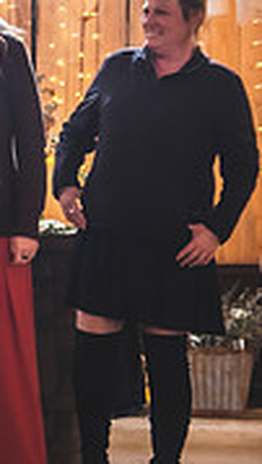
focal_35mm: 163
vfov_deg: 13.1
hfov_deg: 6.8
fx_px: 2008
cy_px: 105
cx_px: -485
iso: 500
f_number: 2.8
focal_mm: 48
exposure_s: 1/125
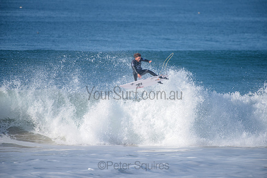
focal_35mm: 500
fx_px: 3709
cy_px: 89
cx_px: 134
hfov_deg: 4.1
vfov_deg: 2.8
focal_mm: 500
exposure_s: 1/2000
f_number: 5.6
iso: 220
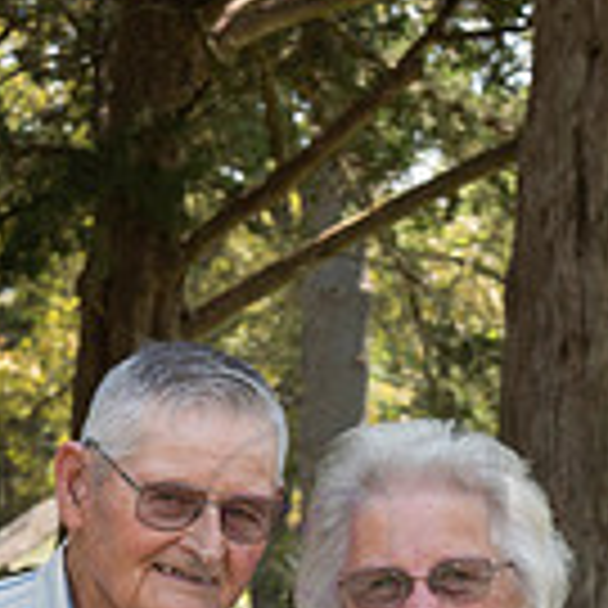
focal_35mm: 187
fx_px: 3716
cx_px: 311
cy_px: 946
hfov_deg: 9.4
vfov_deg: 9.1
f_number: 8
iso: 500
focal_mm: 66
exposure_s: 1/200
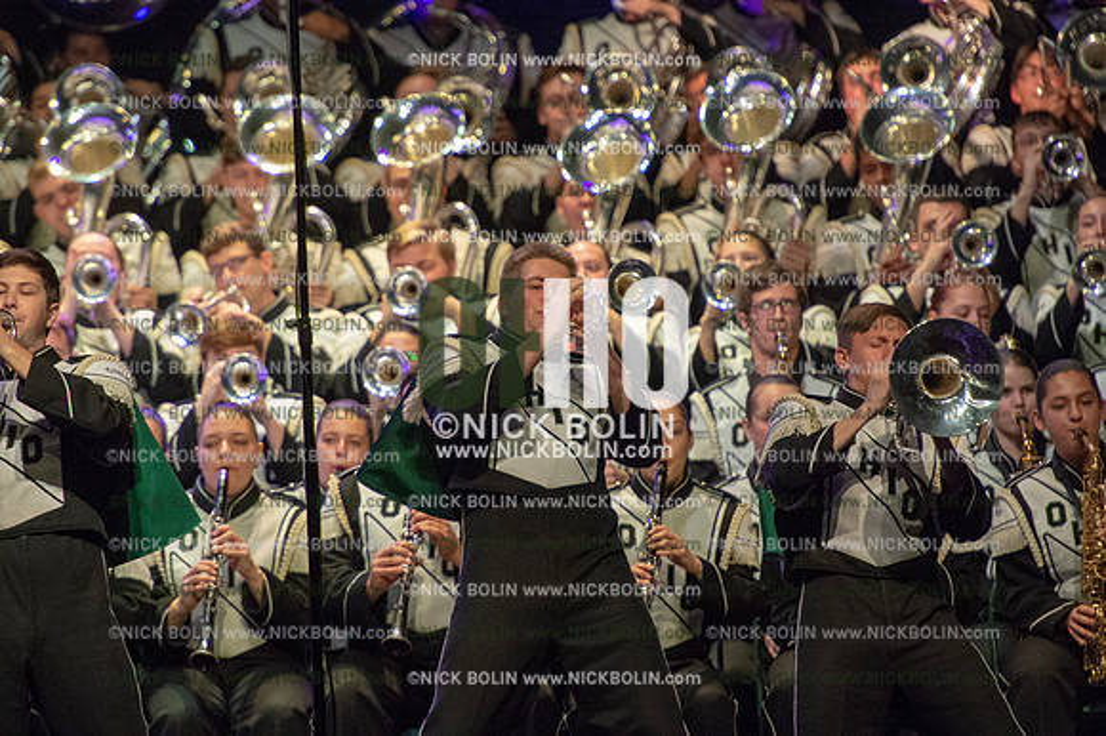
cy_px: 368
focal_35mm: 380
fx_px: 11667
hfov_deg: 5.4
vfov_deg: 3.6
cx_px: 553
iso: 8000
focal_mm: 380
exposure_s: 1/400
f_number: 5.6
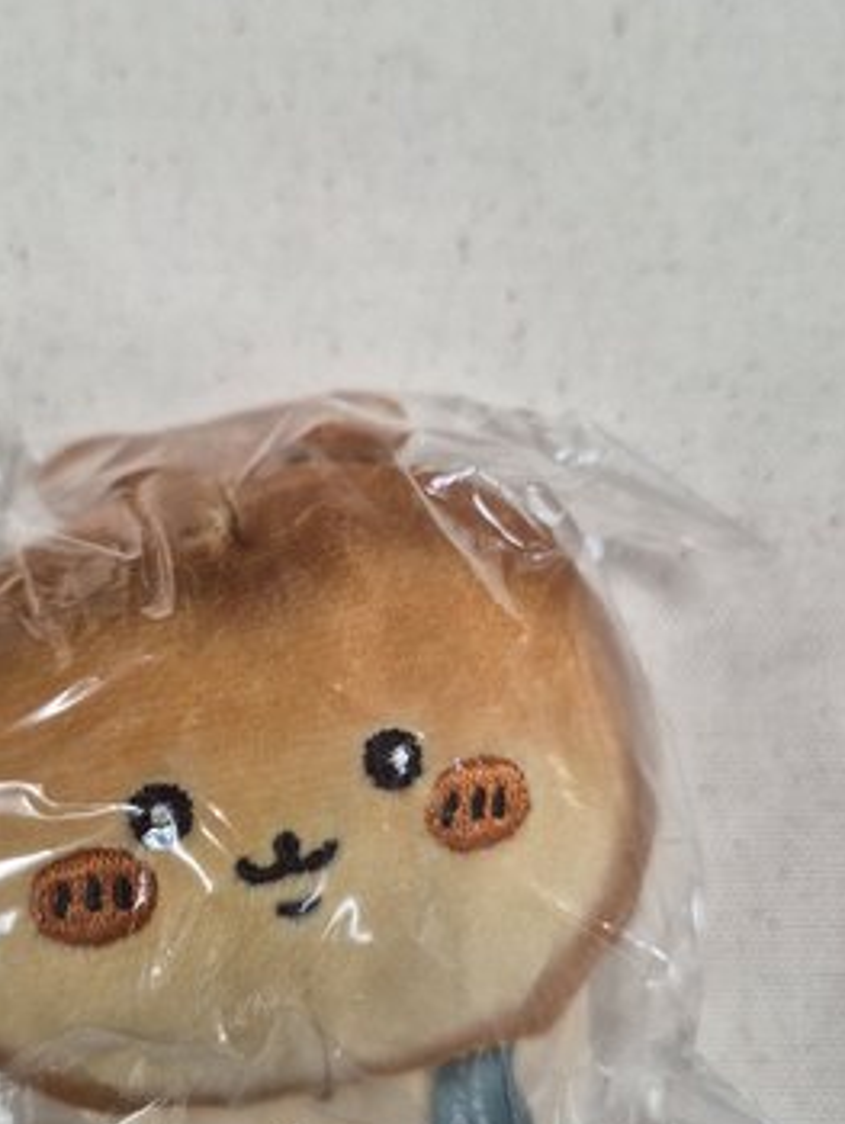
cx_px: 321
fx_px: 1138
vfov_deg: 52.1
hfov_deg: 40.5
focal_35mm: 35
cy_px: 689
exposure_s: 1/120
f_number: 1.8
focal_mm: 5.4
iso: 160
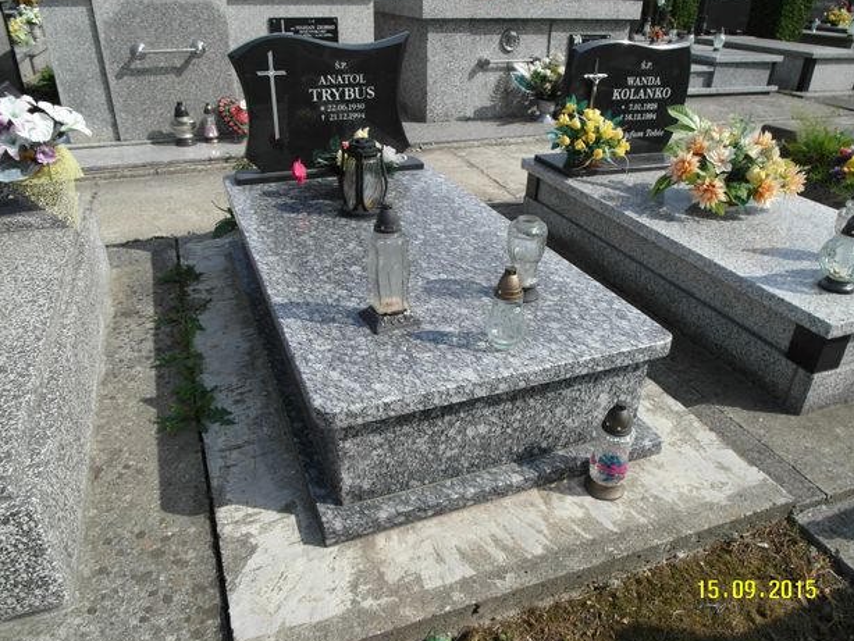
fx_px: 617
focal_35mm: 25
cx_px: 434
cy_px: 327
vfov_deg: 54.9
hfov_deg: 69.4
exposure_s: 1/500
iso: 80
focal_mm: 5.2
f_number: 4.4
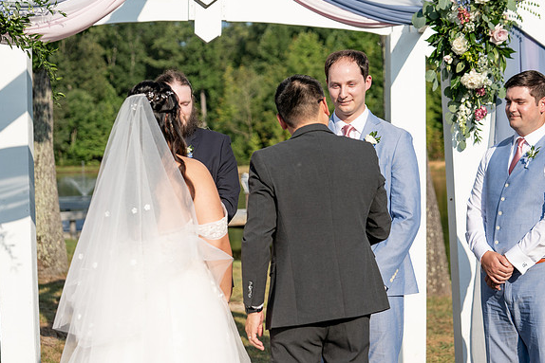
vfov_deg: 15.9
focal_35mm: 86
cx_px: 270
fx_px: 1302
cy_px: 179
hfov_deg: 23.6
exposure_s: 1/1250
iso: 100
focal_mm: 76
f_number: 4
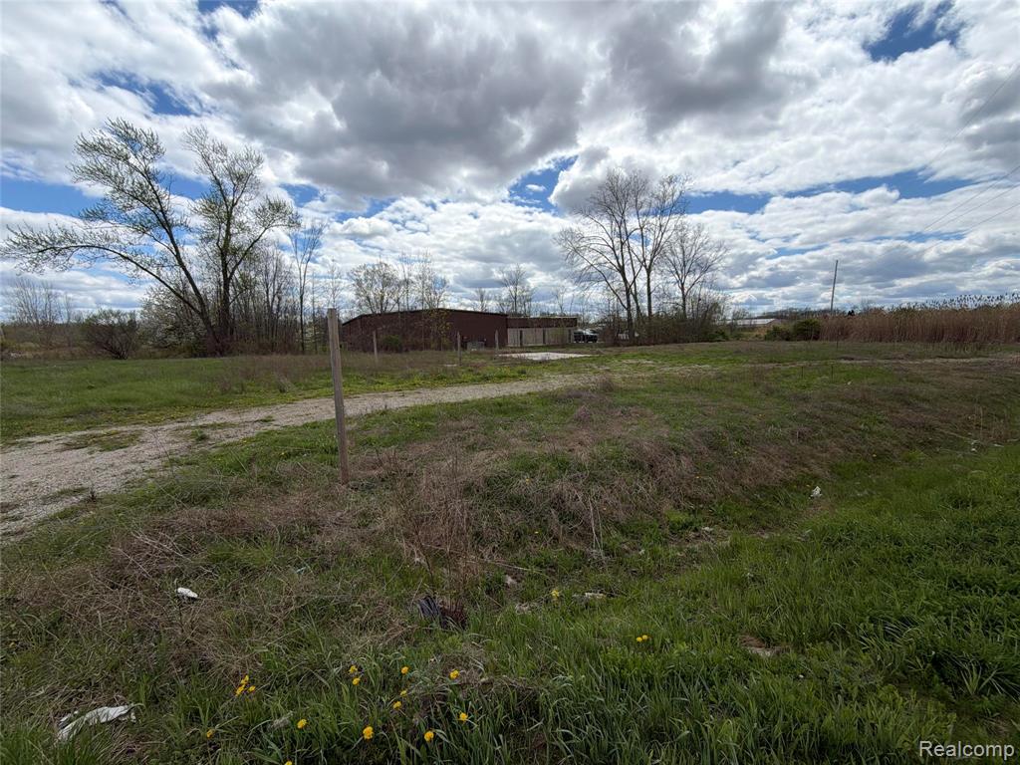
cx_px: 510
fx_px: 413
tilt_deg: -3.2
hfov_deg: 102.1
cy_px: 382
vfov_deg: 85.7
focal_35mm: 14
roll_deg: +2.3
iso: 20
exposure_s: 1/1368
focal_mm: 2.22
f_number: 2.2
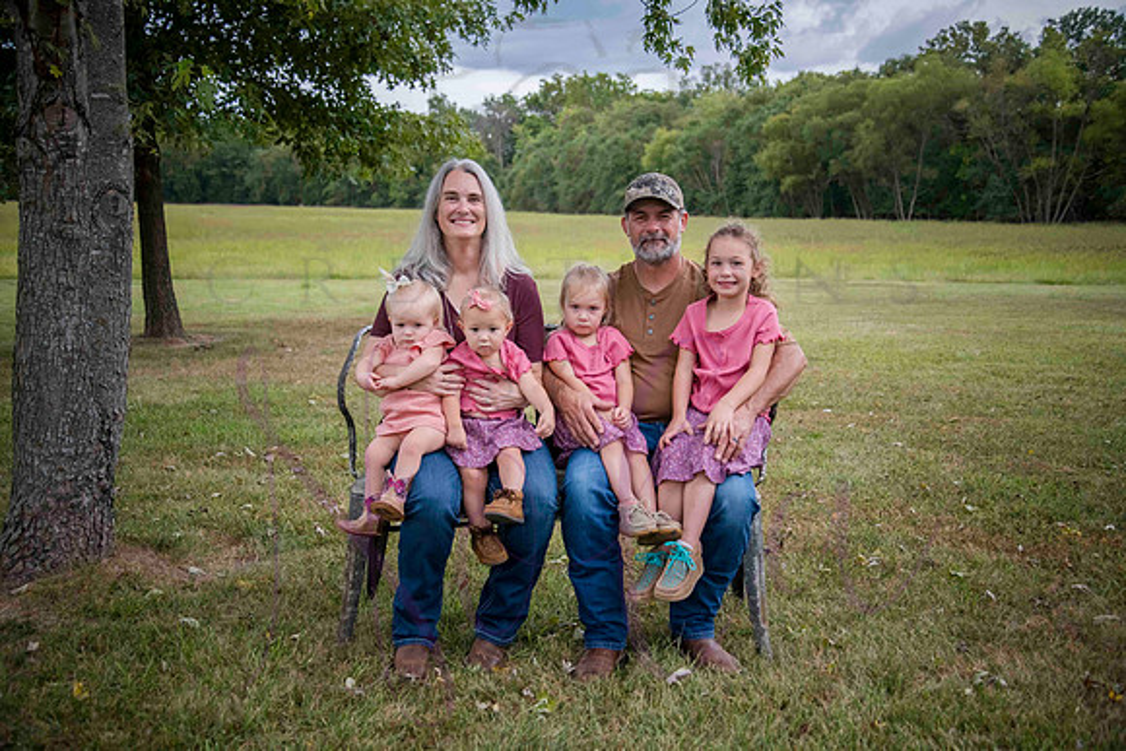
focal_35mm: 38
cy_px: 376
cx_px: 563
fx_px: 1189
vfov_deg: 35.1
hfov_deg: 50.7
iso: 400
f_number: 4.2
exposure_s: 1/640
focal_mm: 38
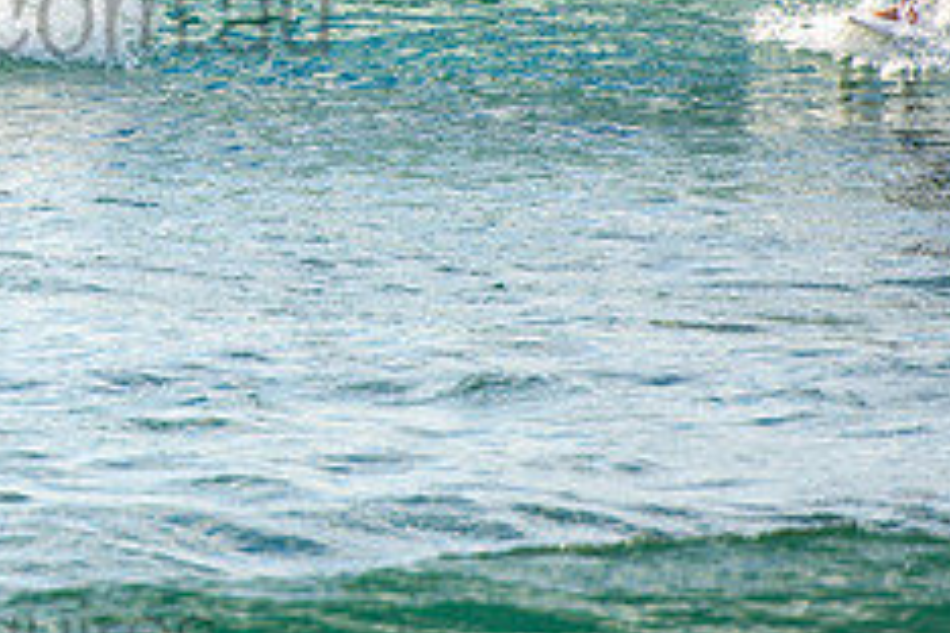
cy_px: -39
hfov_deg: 2.8
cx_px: -97
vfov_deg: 1.8
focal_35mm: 745
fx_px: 19658
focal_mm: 200
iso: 100
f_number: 3.2
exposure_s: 1/1600
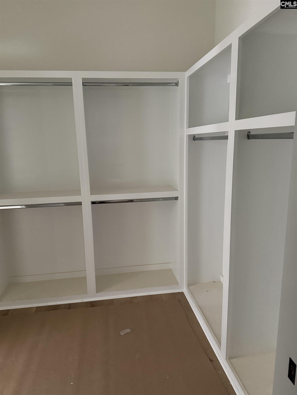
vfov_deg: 71.6
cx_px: 148
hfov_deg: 56.8
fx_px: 275
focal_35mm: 24
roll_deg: +1.1
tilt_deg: -11.0
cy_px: 198
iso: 1000
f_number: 1.78
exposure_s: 1/40
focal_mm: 6.76
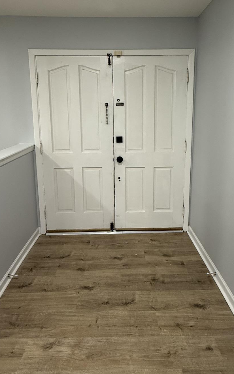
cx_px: 124
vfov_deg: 76.1
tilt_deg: -8.1
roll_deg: +0.1
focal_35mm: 23
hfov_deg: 53.0
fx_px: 235
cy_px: 145
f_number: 2.2
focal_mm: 2.22
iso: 250
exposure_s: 1/60
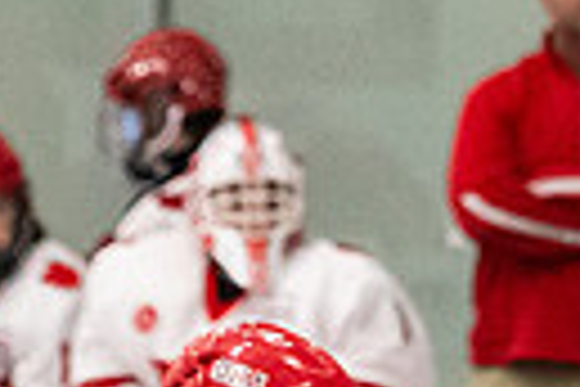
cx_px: 670
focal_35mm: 1021
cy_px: 953
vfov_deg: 1.3
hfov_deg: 2.0
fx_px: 16448
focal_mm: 105
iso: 4000
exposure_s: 1/800
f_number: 2.8
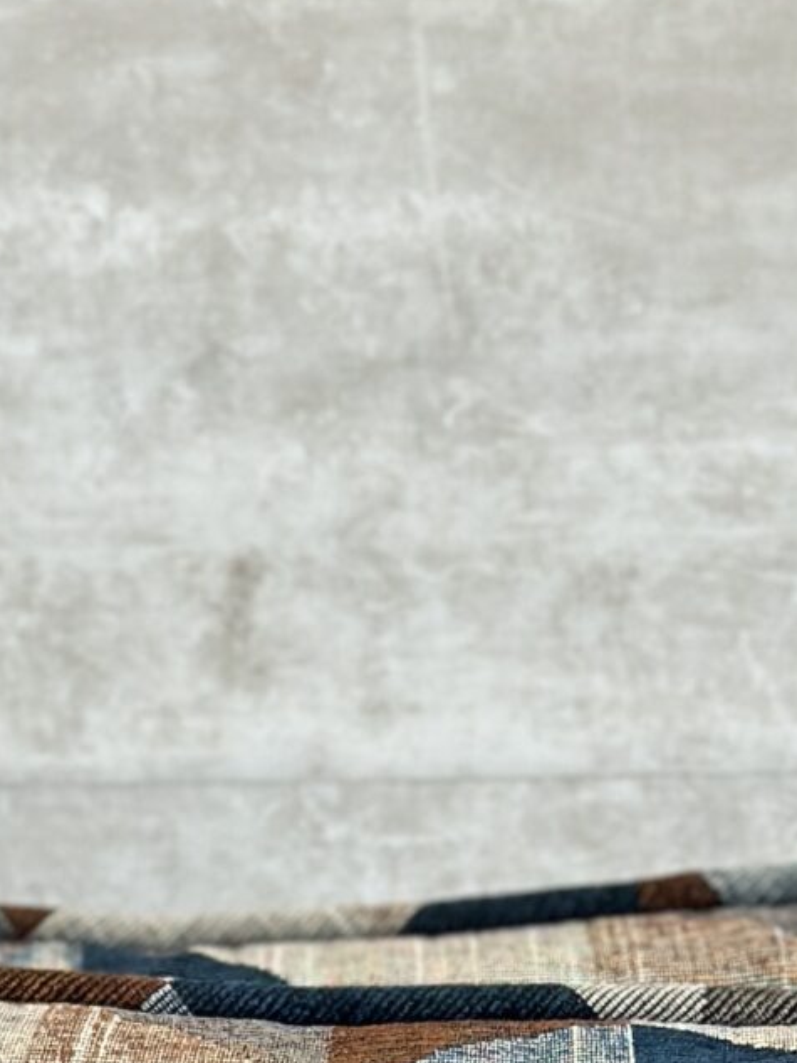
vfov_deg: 9.6
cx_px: 468
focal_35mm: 194
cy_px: 1995
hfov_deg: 7.7
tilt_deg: -17.5
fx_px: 5954
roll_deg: +1.6
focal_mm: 6.86
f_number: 1.78
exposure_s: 1/120
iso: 160
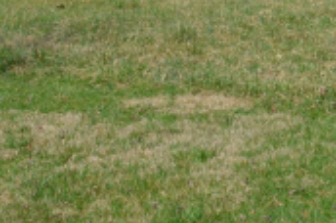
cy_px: -162
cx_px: 433
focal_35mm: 145
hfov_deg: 13.7
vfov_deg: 9.1
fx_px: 1351
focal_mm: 22
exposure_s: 1/320
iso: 100
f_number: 9
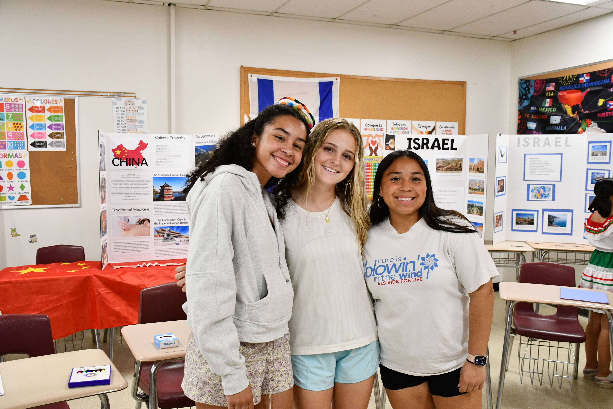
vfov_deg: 40.0
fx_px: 562
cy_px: 204
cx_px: 306
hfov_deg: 57.2
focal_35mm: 33
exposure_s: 1/125
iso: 2000
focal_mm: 22
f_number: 3.5
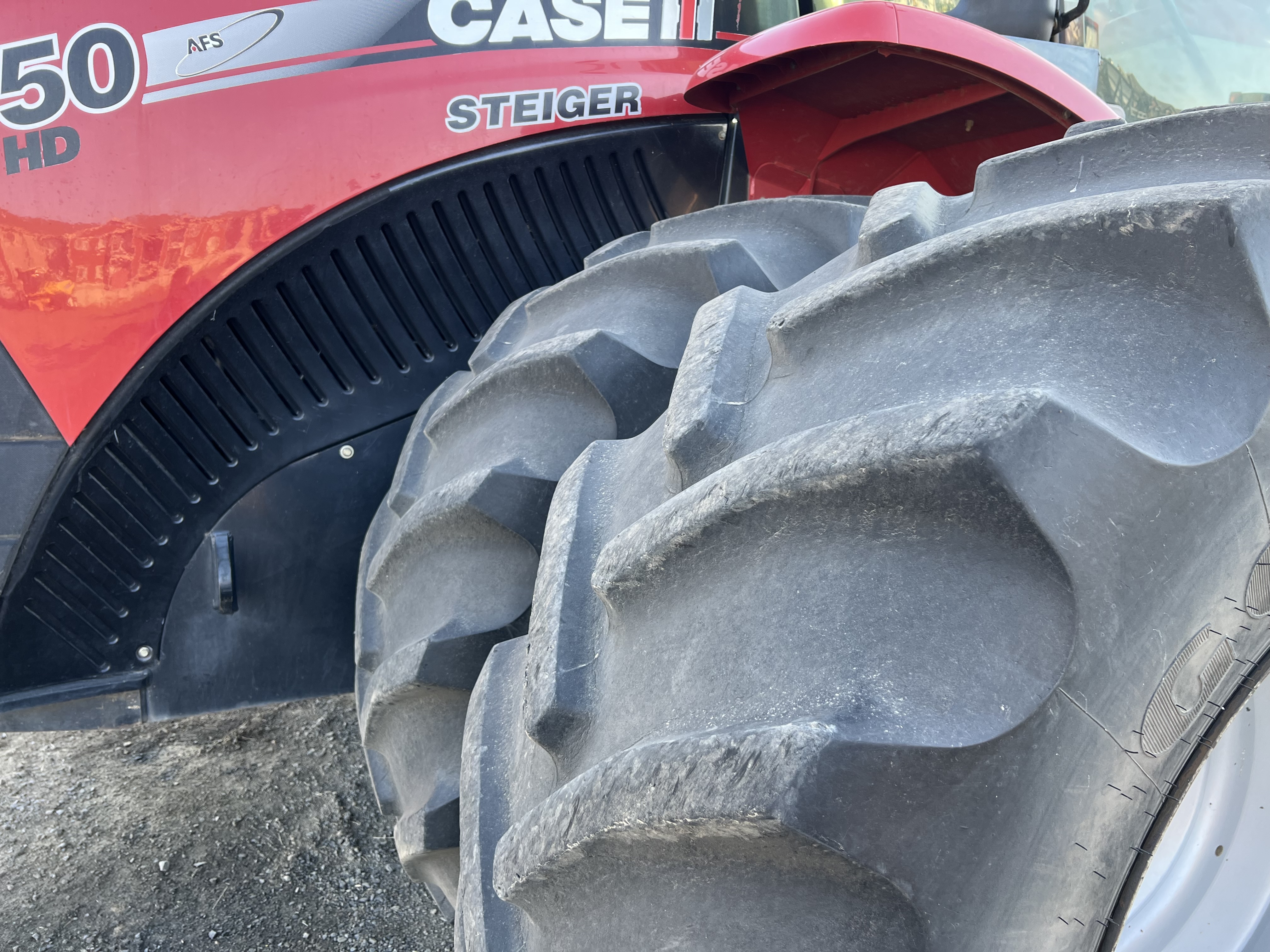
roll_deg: -1.6
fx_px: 954
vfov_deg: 53.1
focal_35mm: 26
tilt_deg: -10.5
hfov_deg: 67.3
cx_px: 635
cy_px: 476
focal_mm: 5.7
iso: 40
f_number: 1.5
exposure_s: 1/121
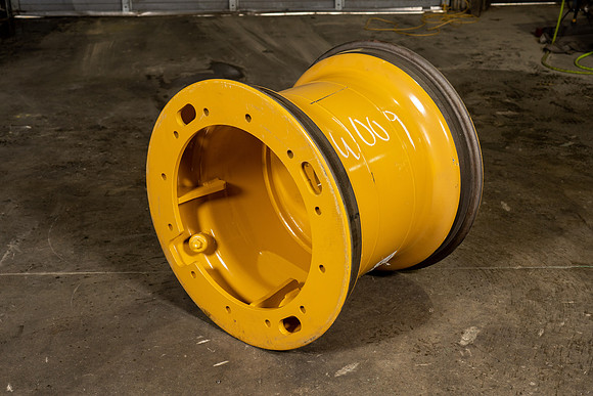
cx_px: 296
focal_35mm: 49
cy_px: 198
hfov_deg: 40.3
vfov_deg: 27.5
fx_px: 807
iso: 800
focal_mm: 49
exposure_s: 1/80
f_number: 5.6
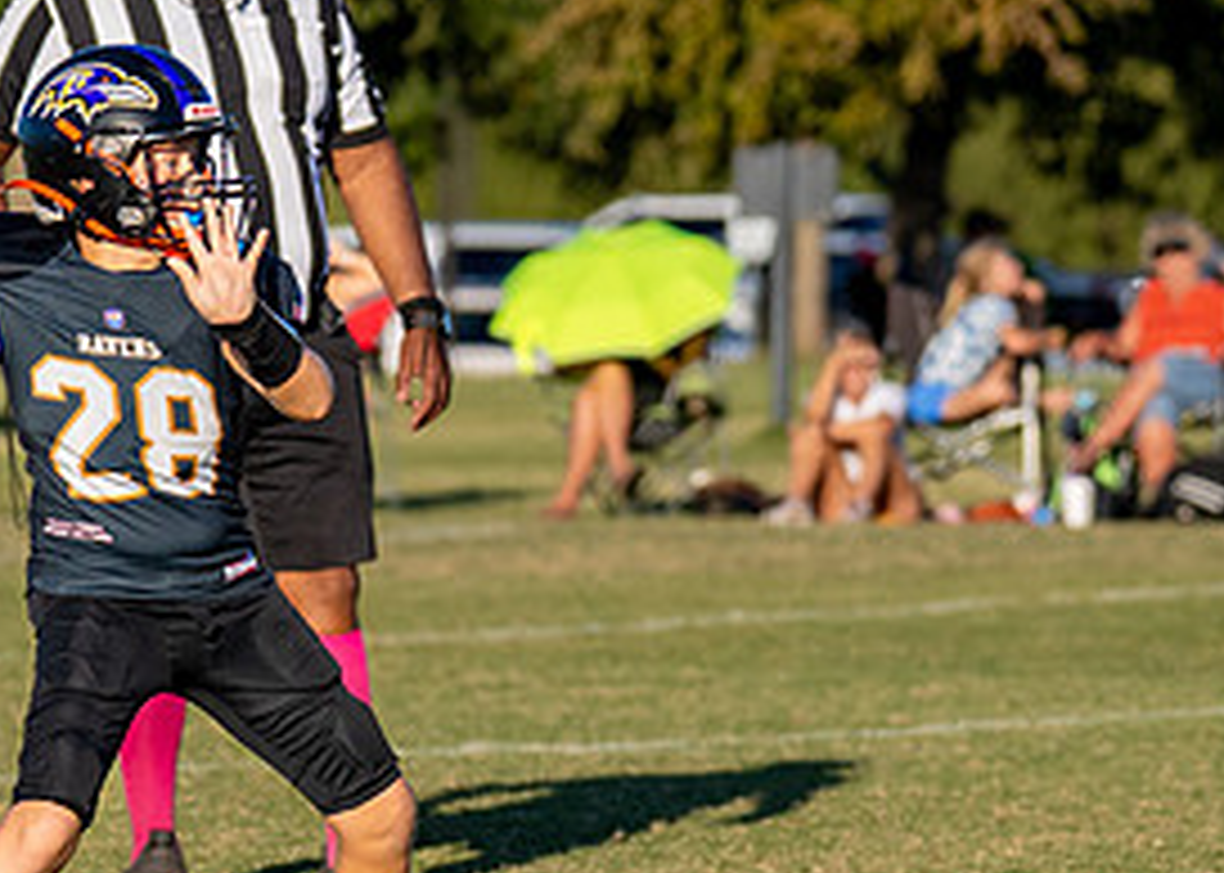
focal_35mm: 467
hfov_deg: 4.3
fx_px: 16226
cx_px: -20
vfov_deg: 3.1
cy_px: 559
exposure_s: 1/3200
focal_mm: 105
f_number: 2.8
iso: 160
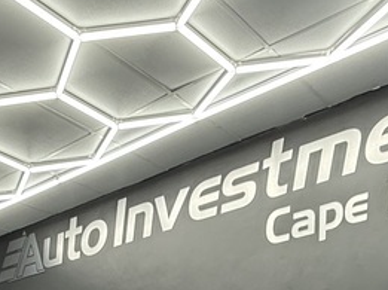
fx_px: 616
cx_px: 132
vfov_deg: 19.1
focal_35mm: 55
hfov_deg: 34.7
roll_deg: +1.6
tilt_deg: -8.7
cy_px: 543
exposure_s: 1/100
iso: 200
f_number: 2.2
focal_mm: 2.22
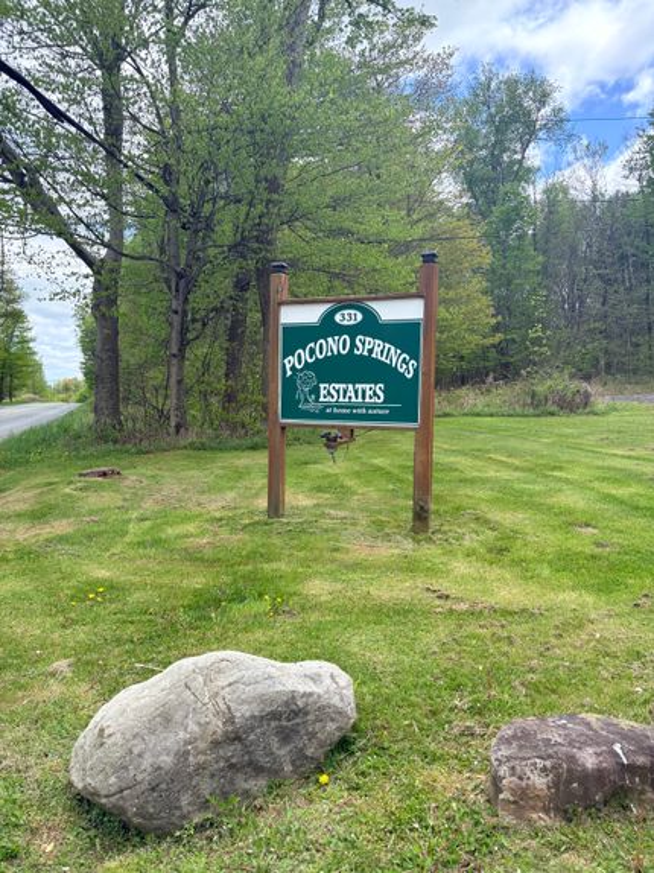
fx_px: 655
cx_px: 327
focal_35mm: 26
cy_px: 436
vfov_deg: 67.3
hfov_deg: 53.0
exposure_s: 1/1239
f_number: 1.6
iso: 64
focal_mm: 5.96
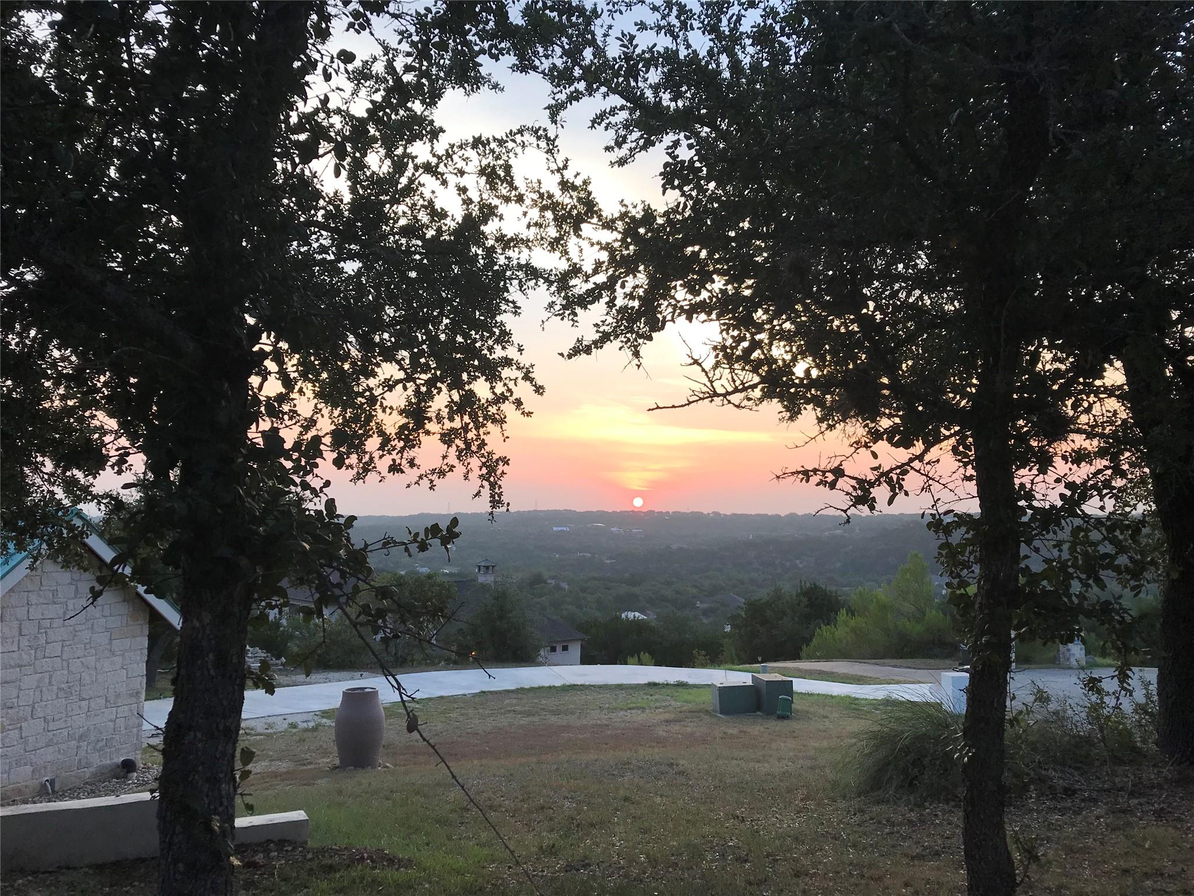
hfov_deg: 63.4
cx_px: 597
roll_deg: -0.9
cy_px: 448
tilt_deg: +4.7
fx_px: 966
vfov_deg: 49.7
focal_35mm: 28
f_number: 1.8
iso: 20
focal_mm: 3.99
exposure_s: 1/233
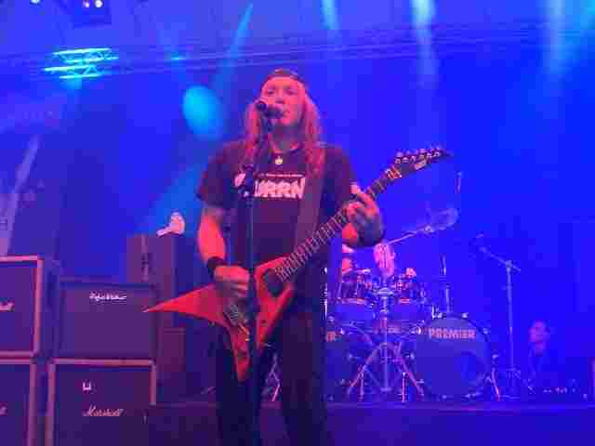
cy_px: 223
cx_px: 298
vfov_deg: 32.9
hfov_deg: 42.9
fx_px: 756
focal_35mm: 44
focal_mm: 9.2
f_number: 3
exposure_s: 1/40
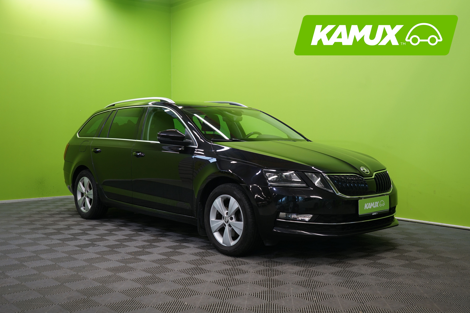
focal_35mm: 39
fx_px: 509
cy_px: 156
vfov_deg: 34.2
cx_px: 235
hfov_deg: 49.6
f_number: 5.6
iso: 400
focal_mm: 39
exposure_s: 1/25
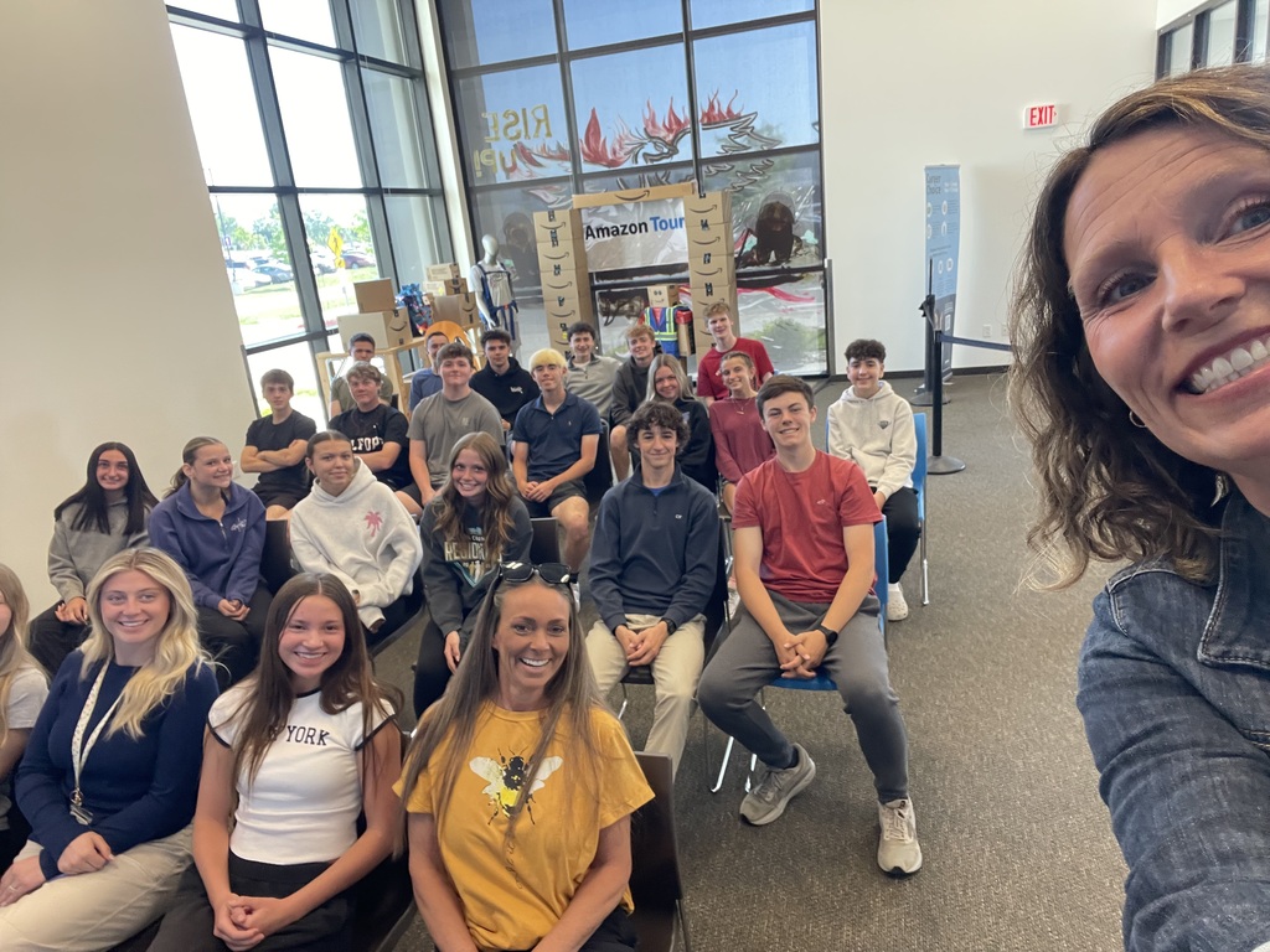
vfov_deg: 58.9
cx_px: 635
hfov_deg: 73.9
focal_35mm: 23
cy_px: 476
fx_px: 844
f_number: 2.2
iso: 250
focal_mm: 2.71
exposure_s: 1/60
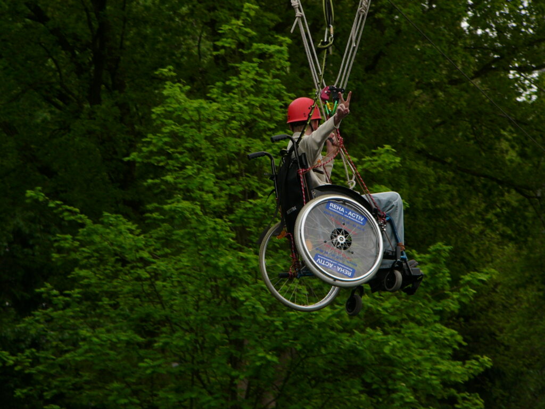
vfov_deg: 7.2
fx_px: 3259
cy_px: 204
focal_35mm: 207
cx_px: 272
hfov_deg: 9.6
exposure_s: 1/125
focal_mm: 34.4
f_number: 4
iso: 50
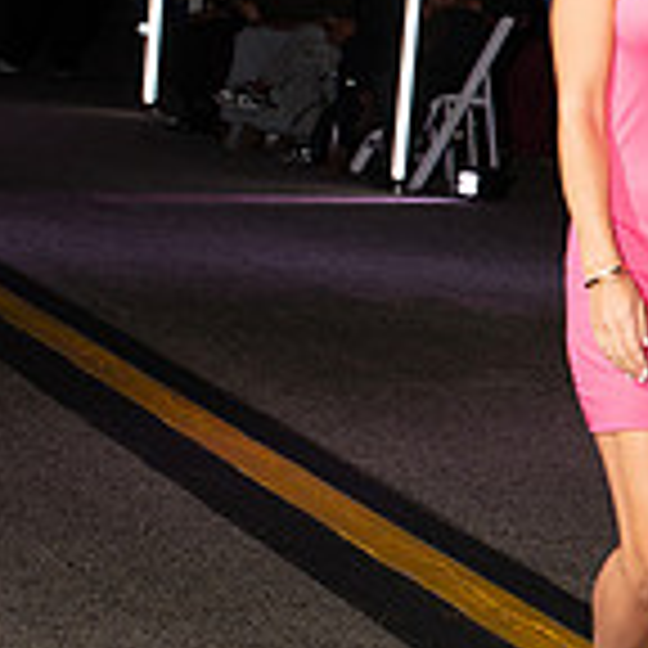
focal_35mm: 239
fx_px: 5062
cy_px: 400
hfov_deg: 7.1
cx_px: 1152
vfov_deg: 7.3
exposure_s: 1/200
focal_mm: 70
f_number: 6.3
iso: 1000
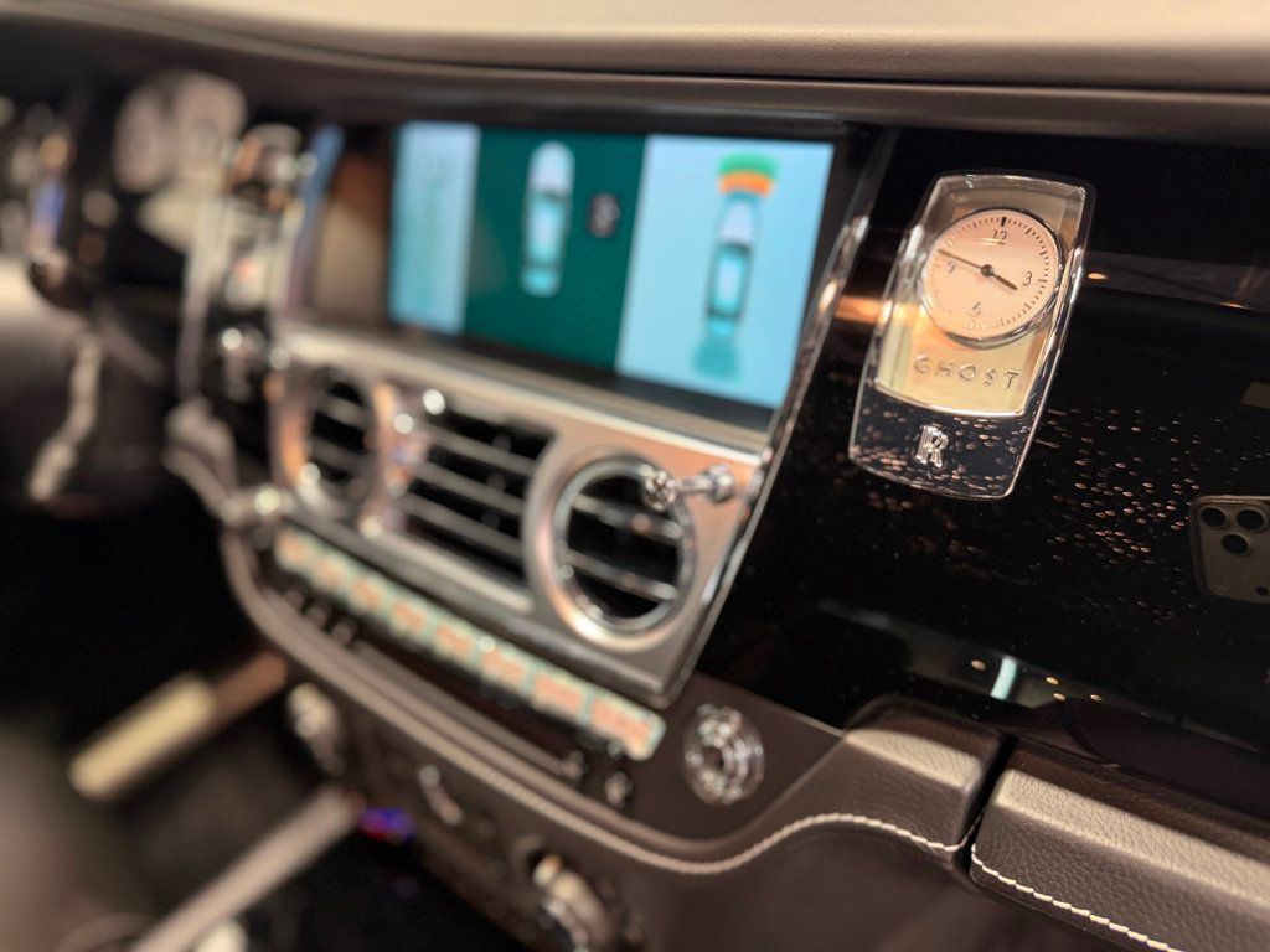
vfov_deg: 56.8
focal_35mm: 24
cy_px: 476
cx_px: 635
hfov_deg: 71.6
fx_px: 881
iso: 320
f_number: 1.78
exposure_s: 1/53
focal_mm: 6.76
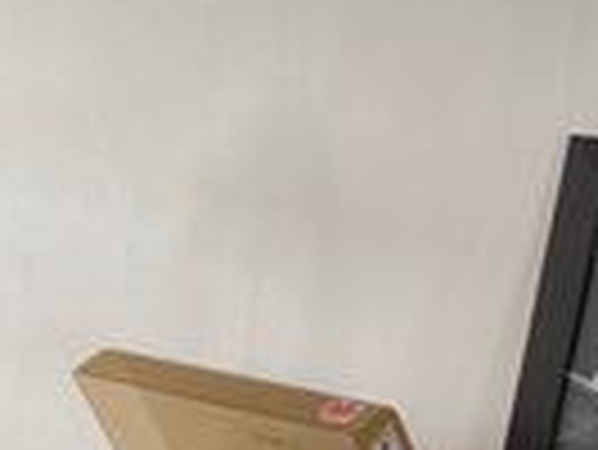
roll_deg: +0.2
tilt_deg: -10.9
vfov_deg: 12.6
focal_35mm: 117
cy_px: 405
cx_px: -683
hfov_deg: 13.7
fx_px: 2023
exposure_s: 1/121
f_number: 1.8
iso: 40
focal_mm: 4.25
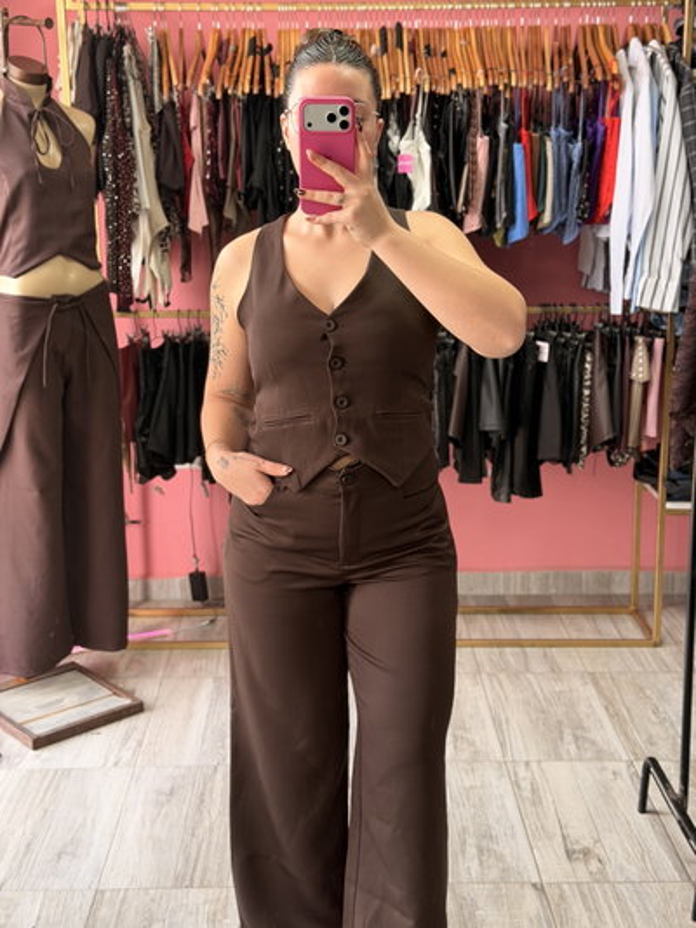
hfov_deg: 30.3
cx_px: 348
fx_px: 1286
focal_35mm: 48
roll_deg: +0.3
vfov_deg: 39.6
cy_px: 464
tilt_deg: -15.0
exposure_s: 1/105
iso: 100
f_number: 1.78
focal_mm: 6.76
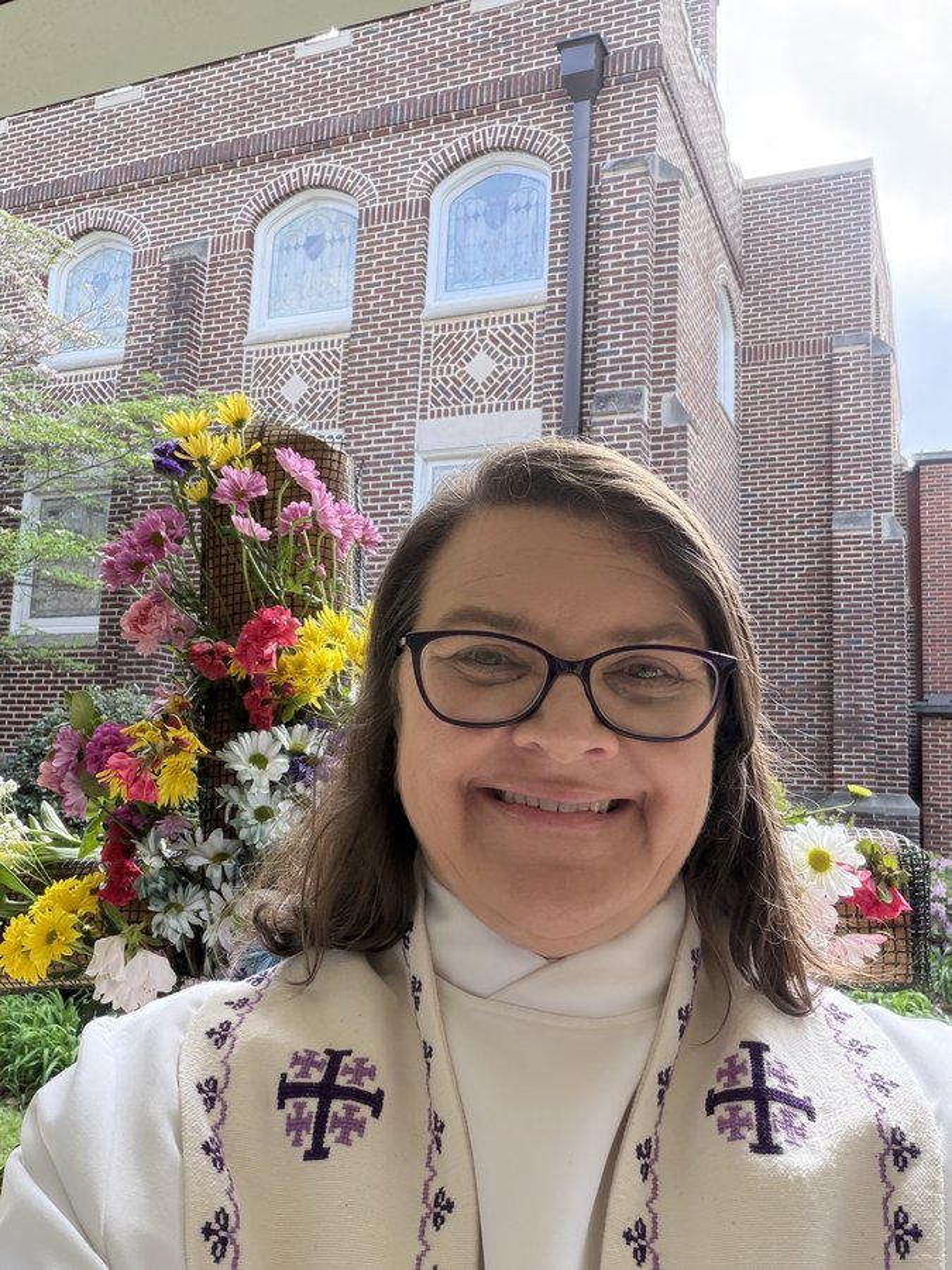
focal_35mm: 30
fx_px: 1100
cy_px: 635
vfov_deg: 60.0
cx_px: 476
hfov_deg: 46.8
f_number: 1.9
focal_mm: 2.71
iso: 80
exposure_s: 1/178
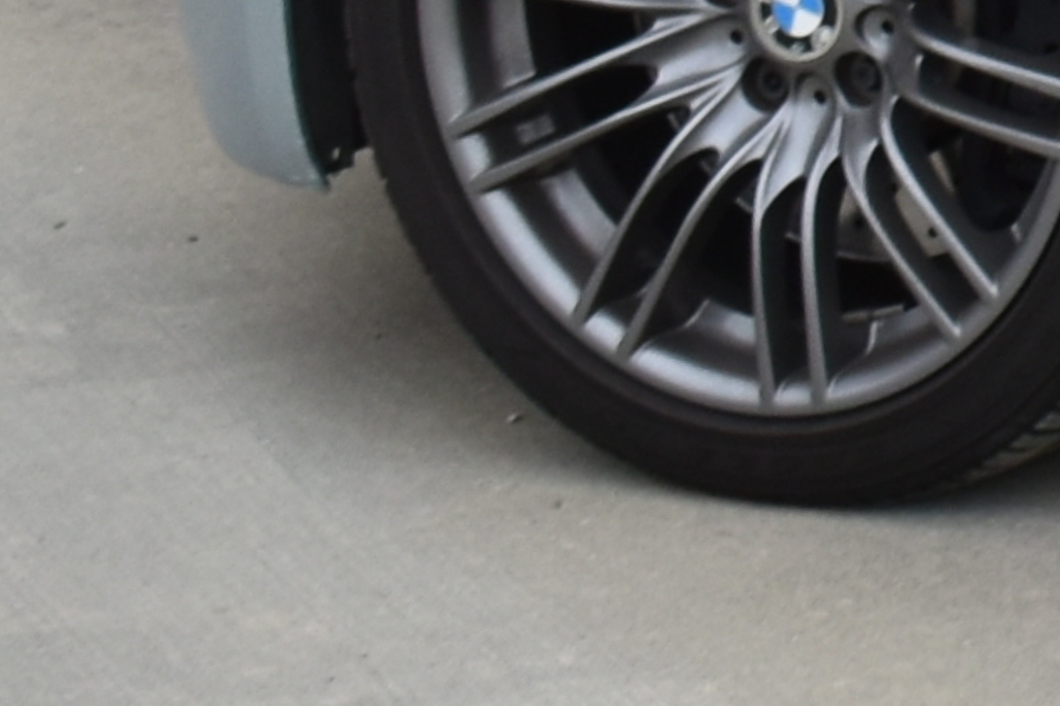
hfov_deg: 6.7
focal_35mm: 271
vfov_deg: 4.8
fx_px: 7975
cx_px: 3381
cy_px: -1434
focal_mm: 23
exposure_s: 1/40
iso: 220
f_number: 5.6
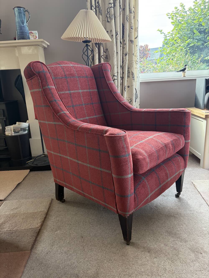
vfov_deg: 67.3
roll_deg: +3.4
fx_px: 209
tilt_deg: -15.5
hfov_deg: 53.1
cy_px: 139
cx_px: 104
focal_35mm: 26
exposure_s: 1/119
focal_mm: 5.96
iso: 125
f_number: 1.6
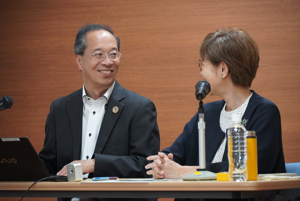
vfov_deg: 8.3
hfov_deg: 12.3
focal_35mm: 166
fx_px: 1388
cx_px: 150
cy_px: 100
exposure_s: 1/160
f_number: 5.6
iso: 6400
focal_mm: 111
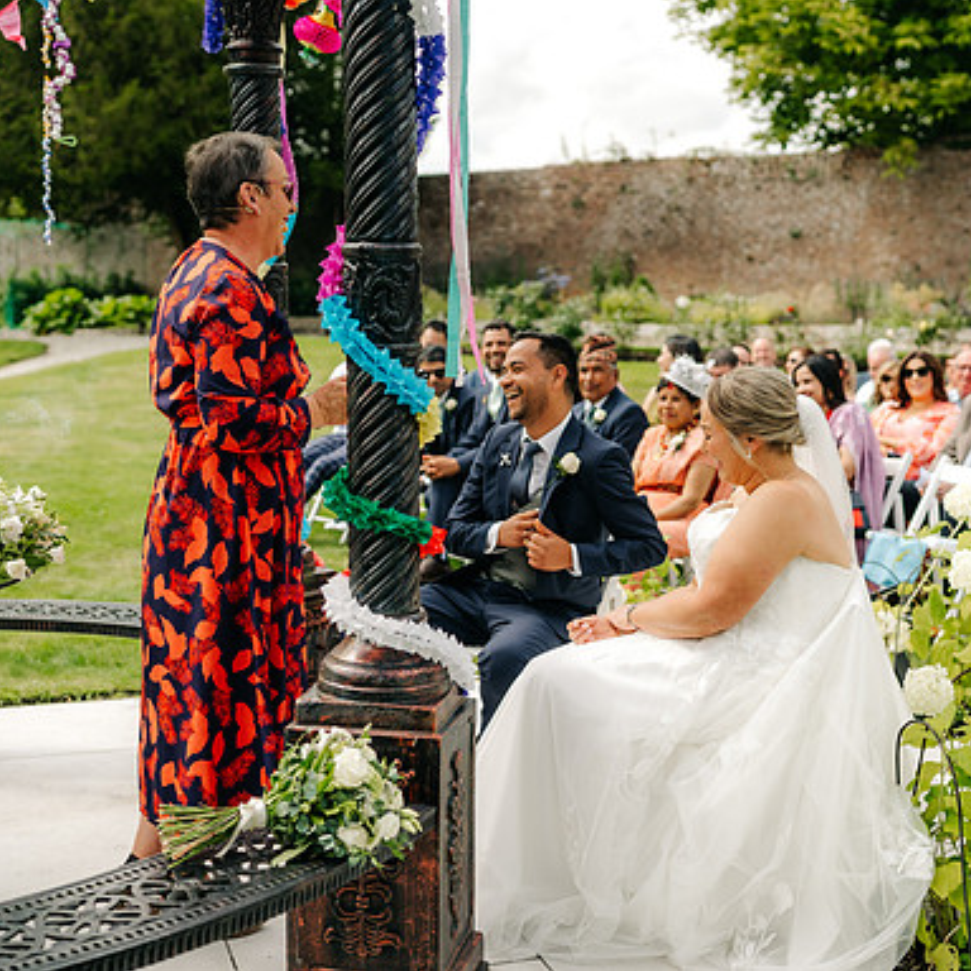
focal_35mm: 48
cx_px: 561
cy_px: 484
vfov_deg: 35.4
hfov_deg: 35.3
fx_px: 1523
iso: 100
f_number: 2.2
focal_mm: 35
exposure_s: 1/2000
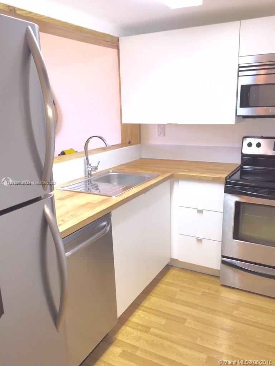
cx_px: 138
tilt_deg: -13.6
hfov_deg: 48.2
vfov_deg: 61.7
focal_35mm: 29
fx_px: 307
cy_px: 183
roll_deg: +1.1
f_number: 2.2
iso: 32
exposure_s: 1/37
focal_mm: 4.15
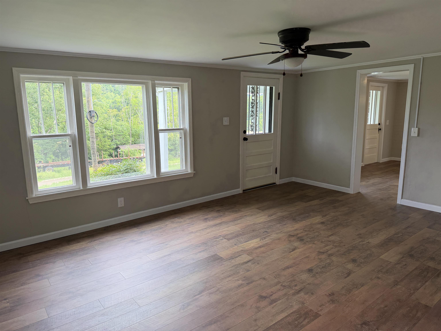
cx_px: 220
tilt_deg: -9.8
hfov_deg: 71.6
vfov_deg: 56.8
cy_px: 166
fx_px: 306
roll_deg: +1.2
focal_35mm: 24
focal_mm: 6.76
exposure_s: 1/144
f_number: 1.78
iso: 100
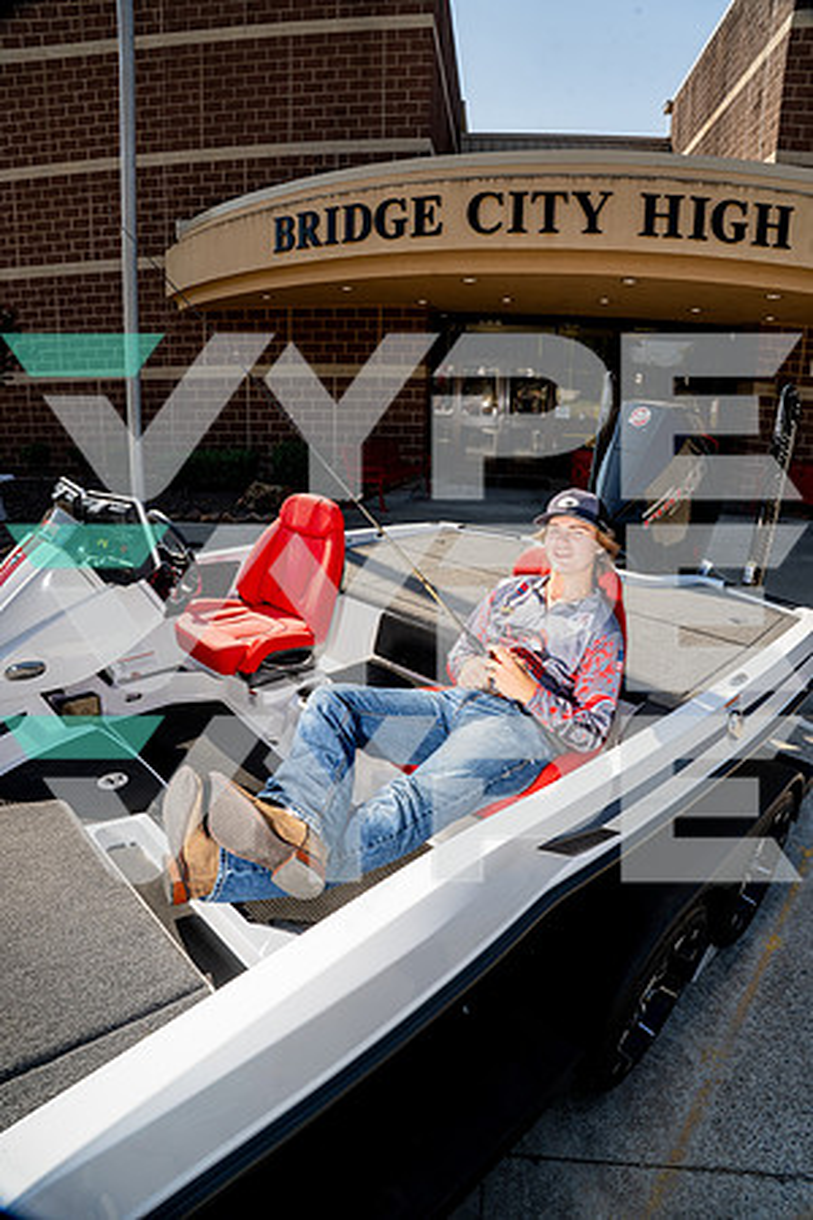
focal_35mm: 20
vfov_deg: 84.0
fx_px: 677
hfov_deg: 61.9
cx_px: 406
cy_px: 610
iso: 250
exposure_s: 1/250
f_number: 11
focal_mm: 20
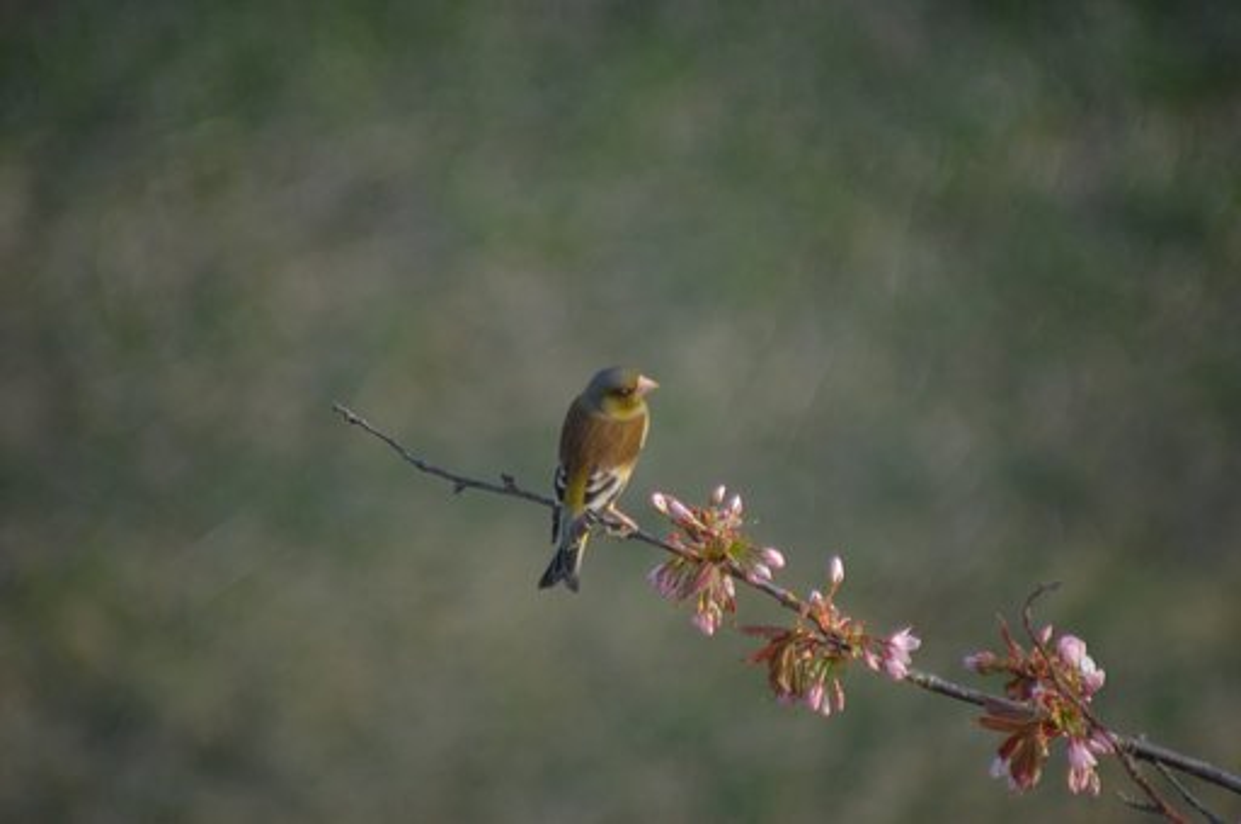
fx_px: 10328
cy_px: 412
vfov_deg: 4.6
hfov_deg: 6.9
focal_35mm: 300
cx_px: 620
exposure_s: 1/250
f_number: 5.6
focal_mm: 200
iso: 200
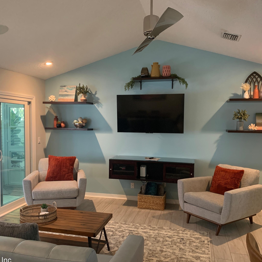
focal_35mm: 32
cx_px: 123
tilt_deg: -3.5
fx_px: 274
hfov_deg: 51.1
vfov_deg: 51.1
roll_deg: -0.3
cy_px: 136
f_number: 1.8
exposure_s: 1/40
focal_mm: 4.25
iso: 320
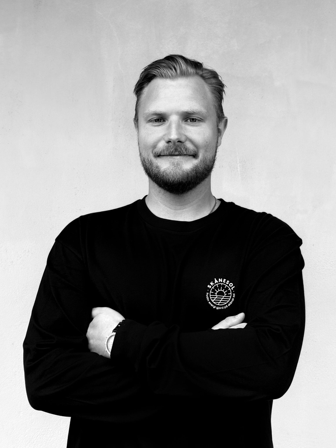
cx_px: 168
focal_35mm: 48
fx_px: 621
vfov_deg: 39.7
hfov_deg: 30.3
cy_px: 224
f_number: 1.78
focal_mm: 6.76
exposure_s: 1/578
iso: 64
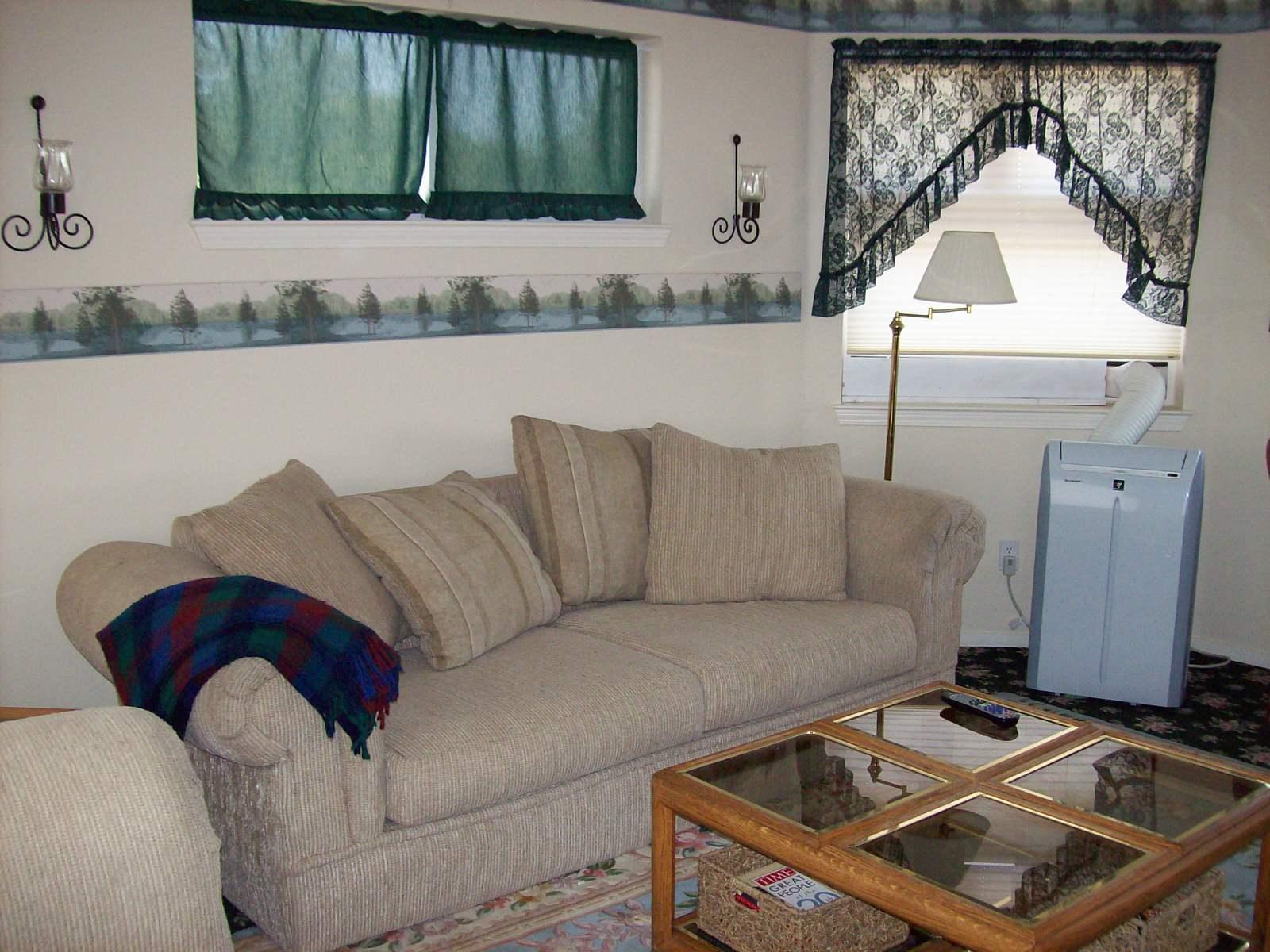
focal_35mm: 36
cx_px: 635
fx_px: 1321
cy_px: 476
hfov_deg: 51.4
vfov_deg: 39.7
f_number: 2.7
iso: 140
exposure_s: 1/64
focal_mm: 6
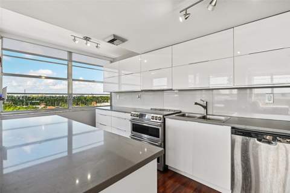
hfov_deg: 96.8
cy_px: 96
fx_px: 129
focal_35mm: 16
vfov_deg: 73.6
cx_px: 145
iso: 100
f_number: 8
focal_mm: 16
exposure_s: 1/40
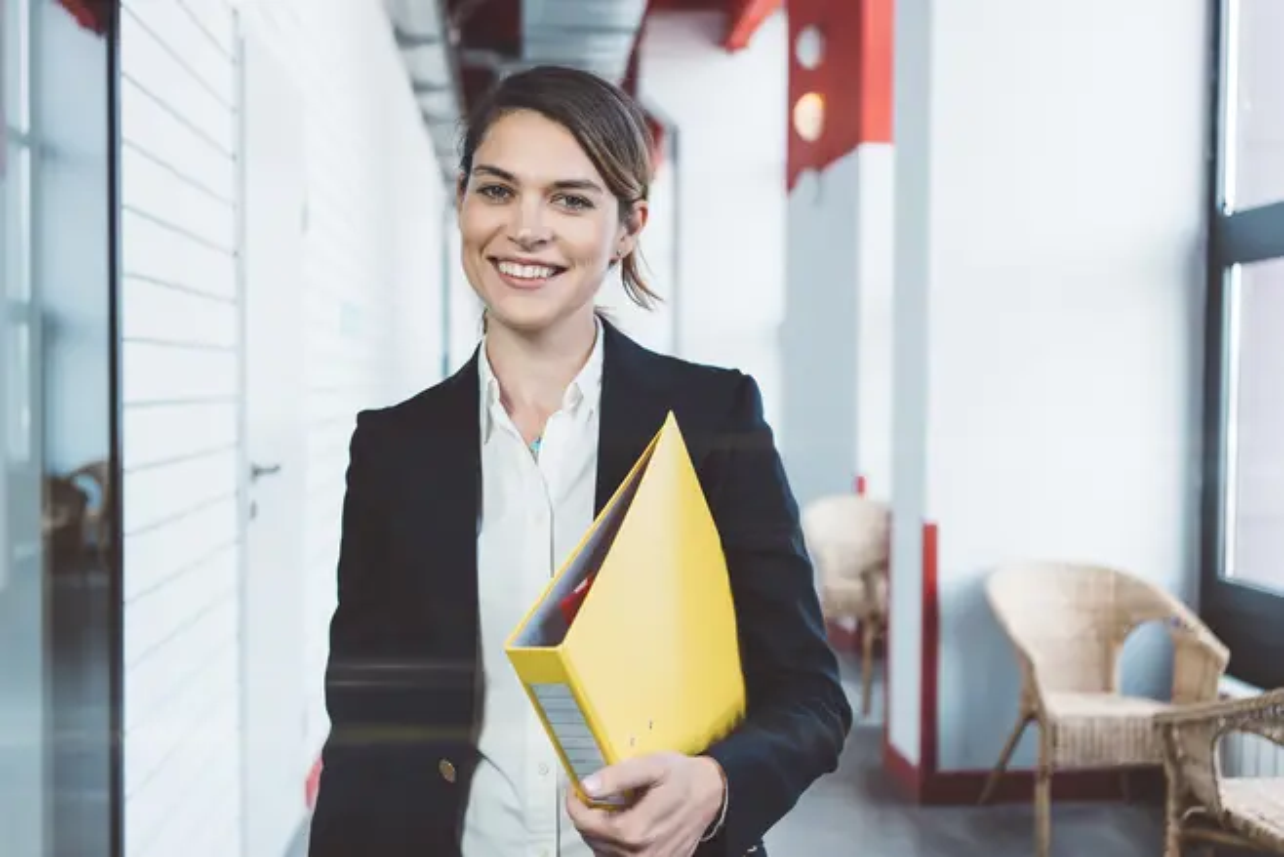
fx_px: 1249
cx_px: 642
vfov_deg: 37.9
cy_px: 428
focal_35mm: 35
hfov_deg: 54.4
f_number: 2.8
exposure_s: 1/200
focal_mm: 35
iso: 200
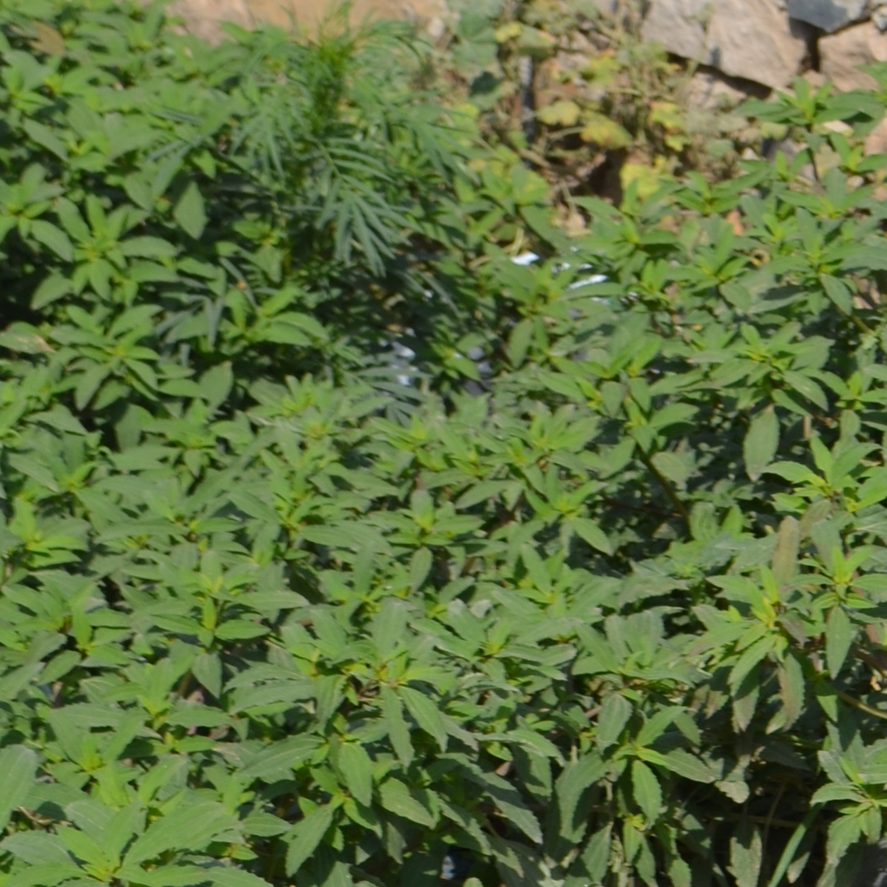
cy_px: 141
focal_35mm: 181
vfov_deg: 9.6
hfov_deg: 9.3
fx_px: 5239
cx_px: 1565
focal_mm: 35
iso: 100
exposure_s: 1/320
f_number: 9
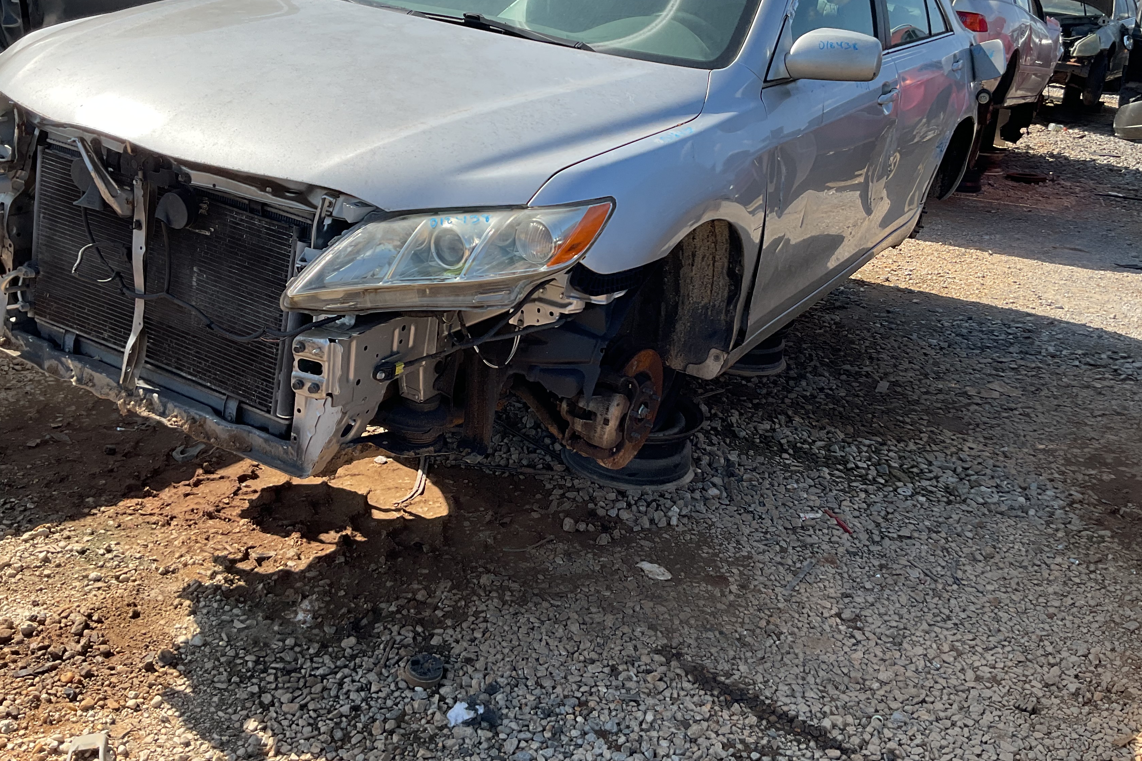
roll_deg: -3.8
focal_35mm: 36
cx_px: 613
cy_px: 264
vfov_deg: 36.6
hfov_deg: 53.1
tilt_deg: -16.0
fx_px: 1142
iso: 16
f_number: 1.8
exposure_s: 1/1168
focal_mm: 3
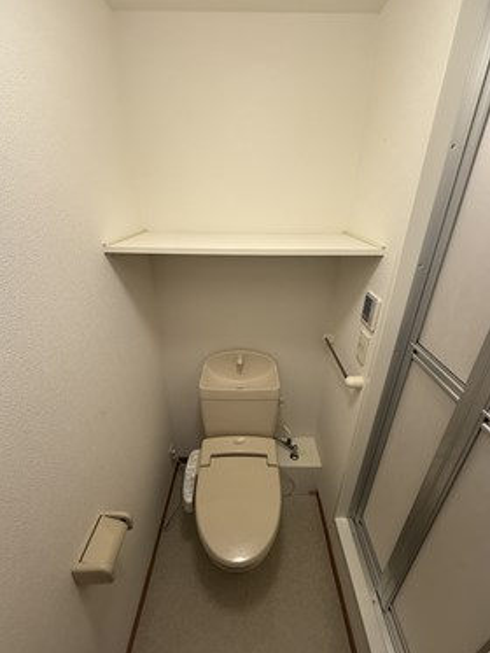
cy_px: 334
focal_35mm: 15
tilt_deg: -25.6
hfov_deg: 81.8
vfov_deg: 98.1
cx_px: 248
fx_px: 283
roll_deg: -1.1
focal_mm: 2.22
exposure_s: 1/50
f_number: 2.2
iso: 200
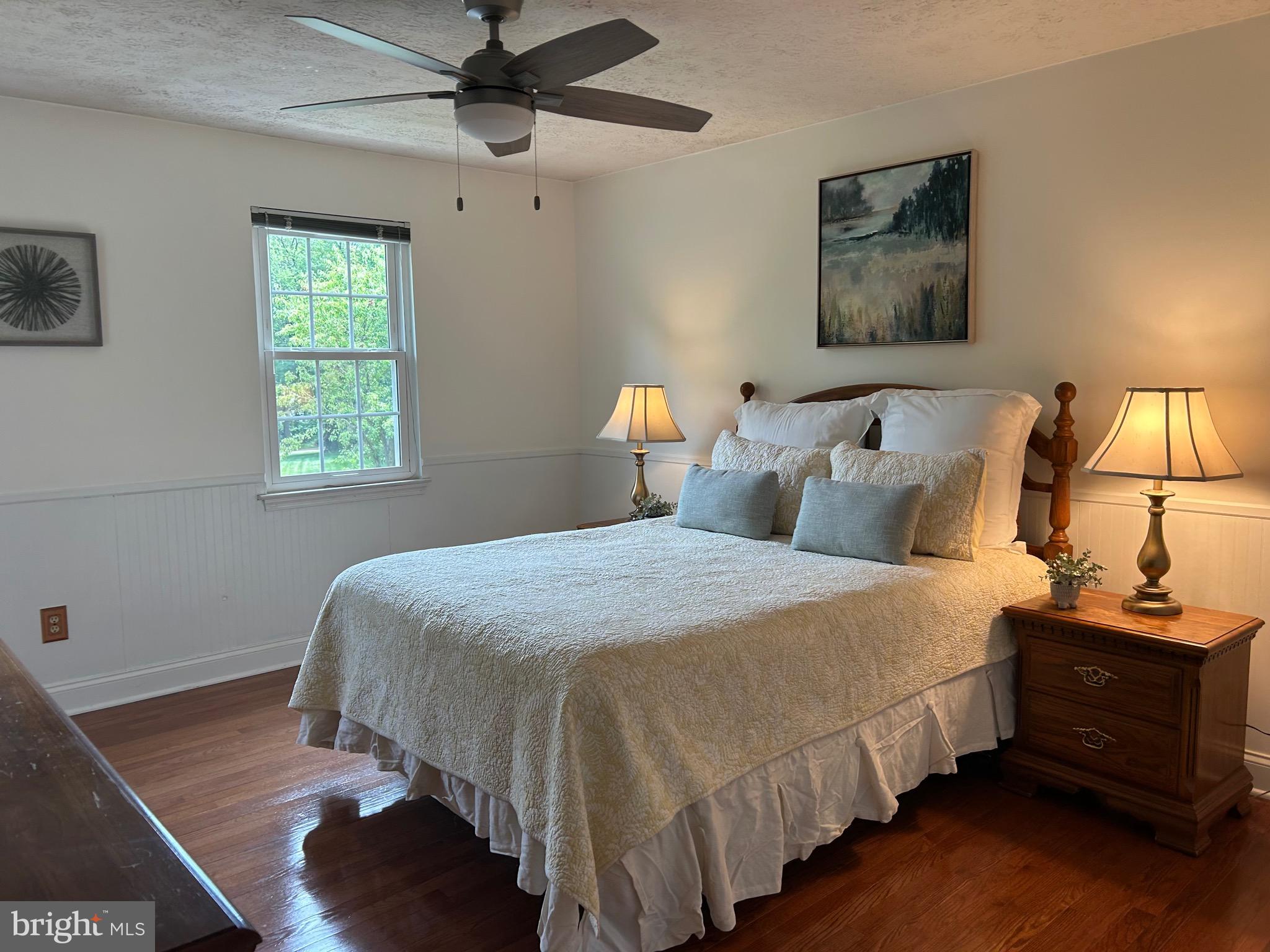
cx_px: 635
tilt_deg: -4.7
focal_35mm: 26
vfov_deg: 53.1
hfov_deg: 67.3
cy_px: 476
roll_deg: +1.7
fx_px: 954
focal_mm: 5.7
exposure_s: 1/120
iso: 80
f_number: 1.5
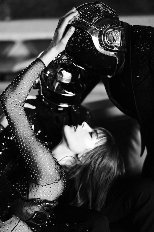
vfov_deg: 35.0
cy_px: 126
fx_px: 366
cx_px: 67
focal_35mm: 57
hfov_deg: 23.7
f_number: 1.7
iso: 800
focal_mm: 50
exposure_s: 1/360
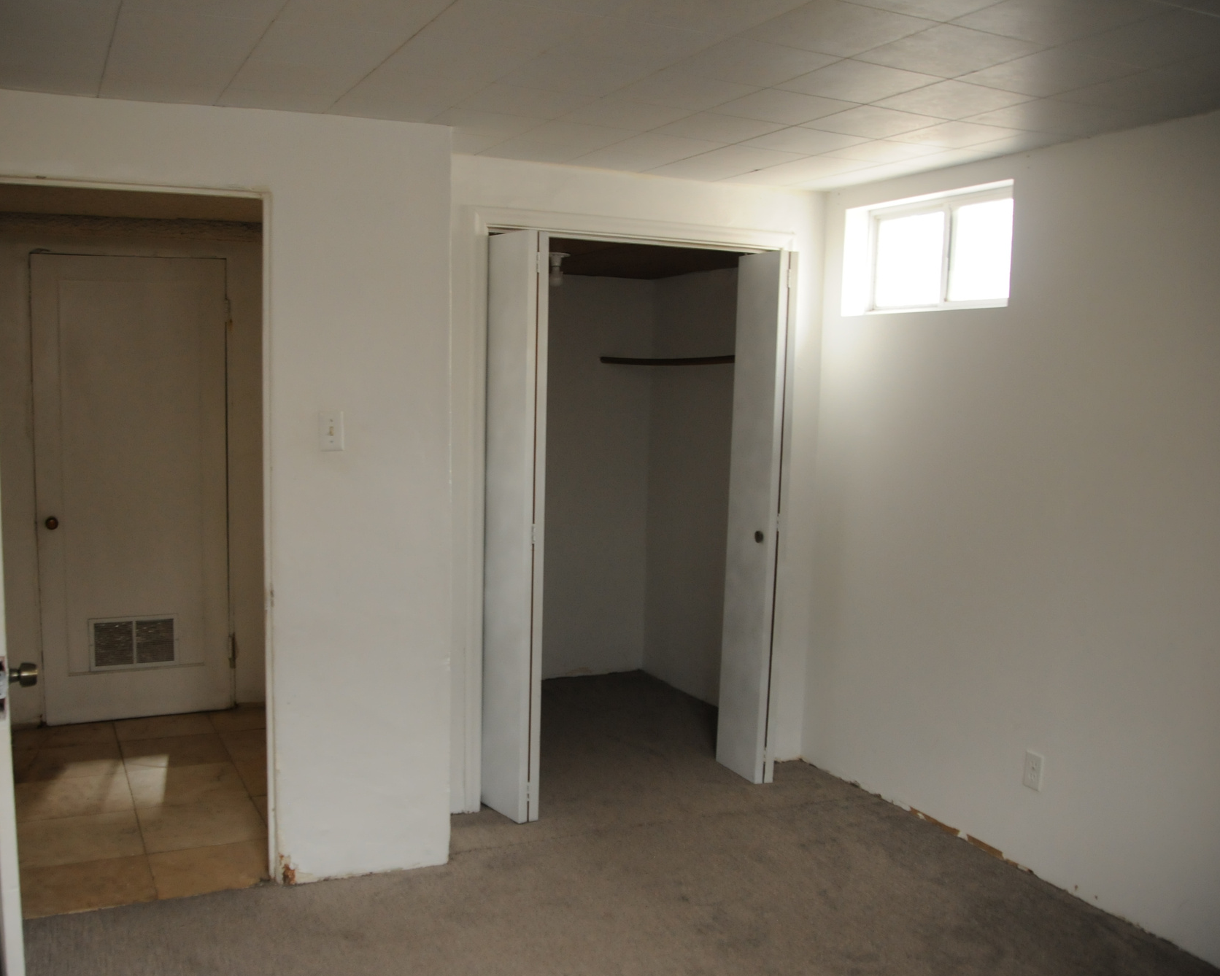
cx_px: 521
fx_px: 1119
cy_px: 484
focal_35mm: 31
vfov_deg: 47.1
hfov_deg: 56.9
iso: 800
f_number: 3.5
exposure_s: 1/50
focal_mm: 18
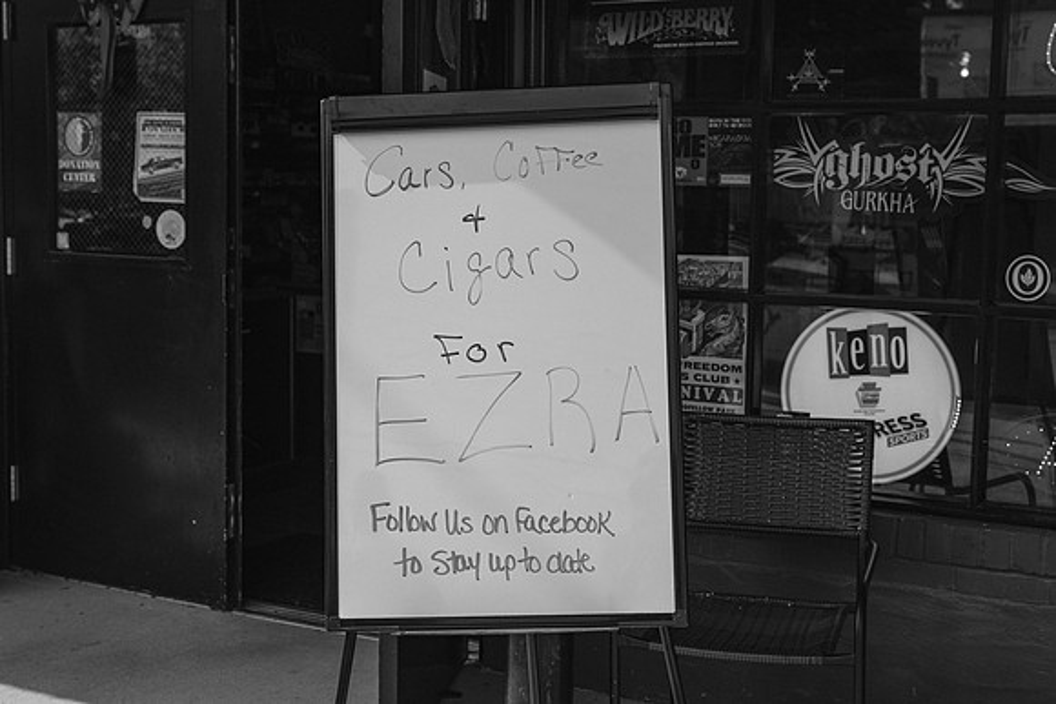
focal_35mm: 51
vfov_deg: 26.5
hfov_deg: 38.9
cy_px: 352
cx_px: 528
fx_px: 1496
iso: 80
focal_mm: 51
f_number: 6.3
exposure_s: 1/320
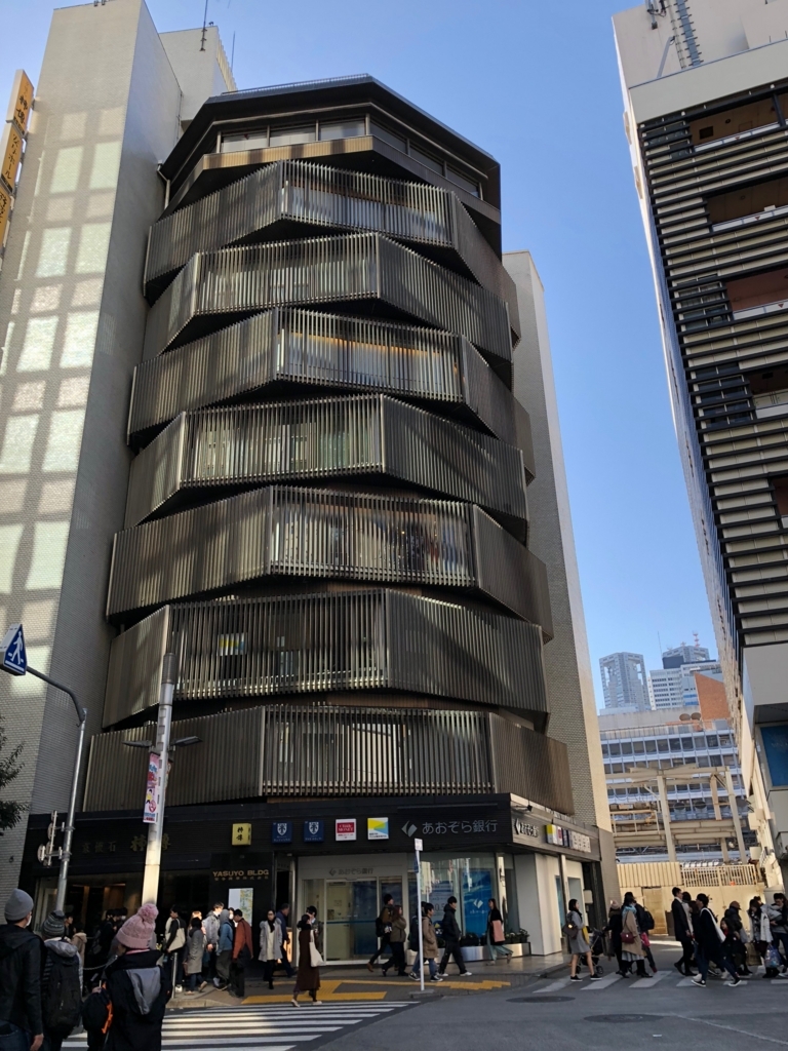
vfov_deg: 63.4
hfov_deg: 49.7
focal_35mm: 28
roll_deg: +2.7
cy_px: 526
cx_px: 394
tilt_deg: +25.7
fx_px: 850
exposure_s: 1/783
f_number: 1.8
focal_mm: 4
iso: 20
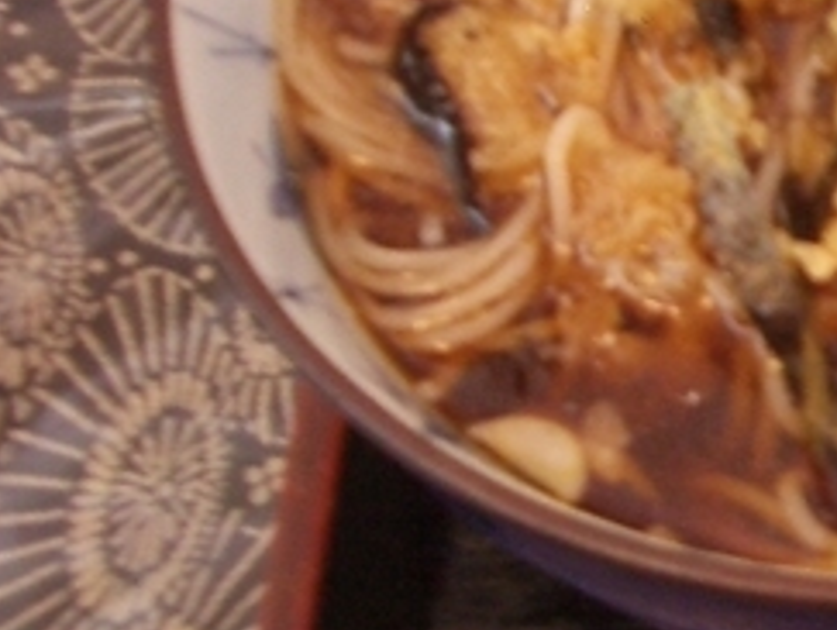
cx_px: 1340
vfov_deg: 12.8
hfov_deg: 15.5
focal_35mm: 115
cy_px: 90
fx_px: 2785
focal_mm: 5.8
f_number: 2.6
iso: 200
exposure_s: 1/6
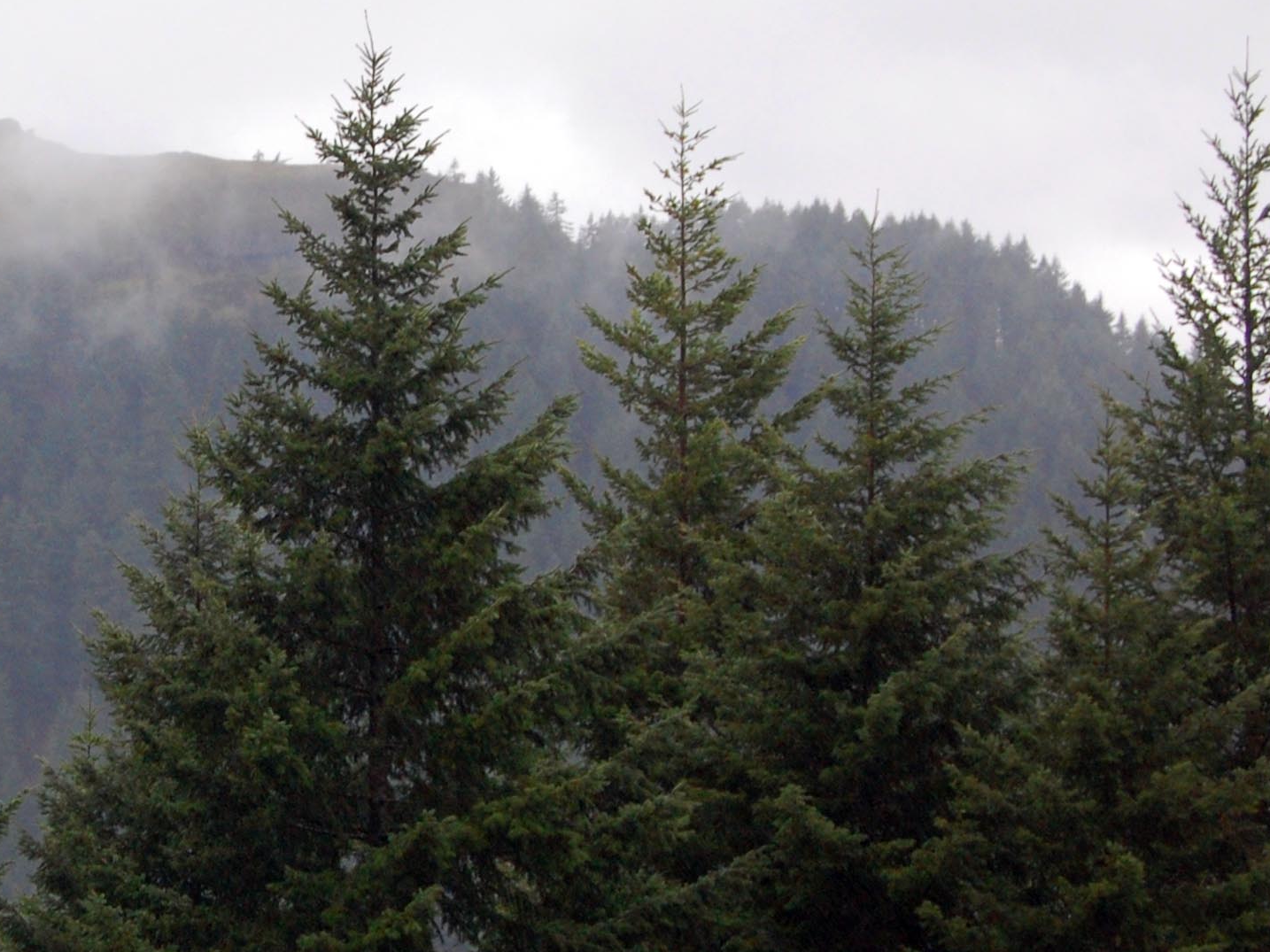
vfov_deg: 11.7
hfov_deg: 15.4
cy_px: 456
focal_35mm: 127
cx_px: 173
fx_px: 4659
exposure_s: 1/125
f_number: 7.1
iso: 800
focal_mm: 42
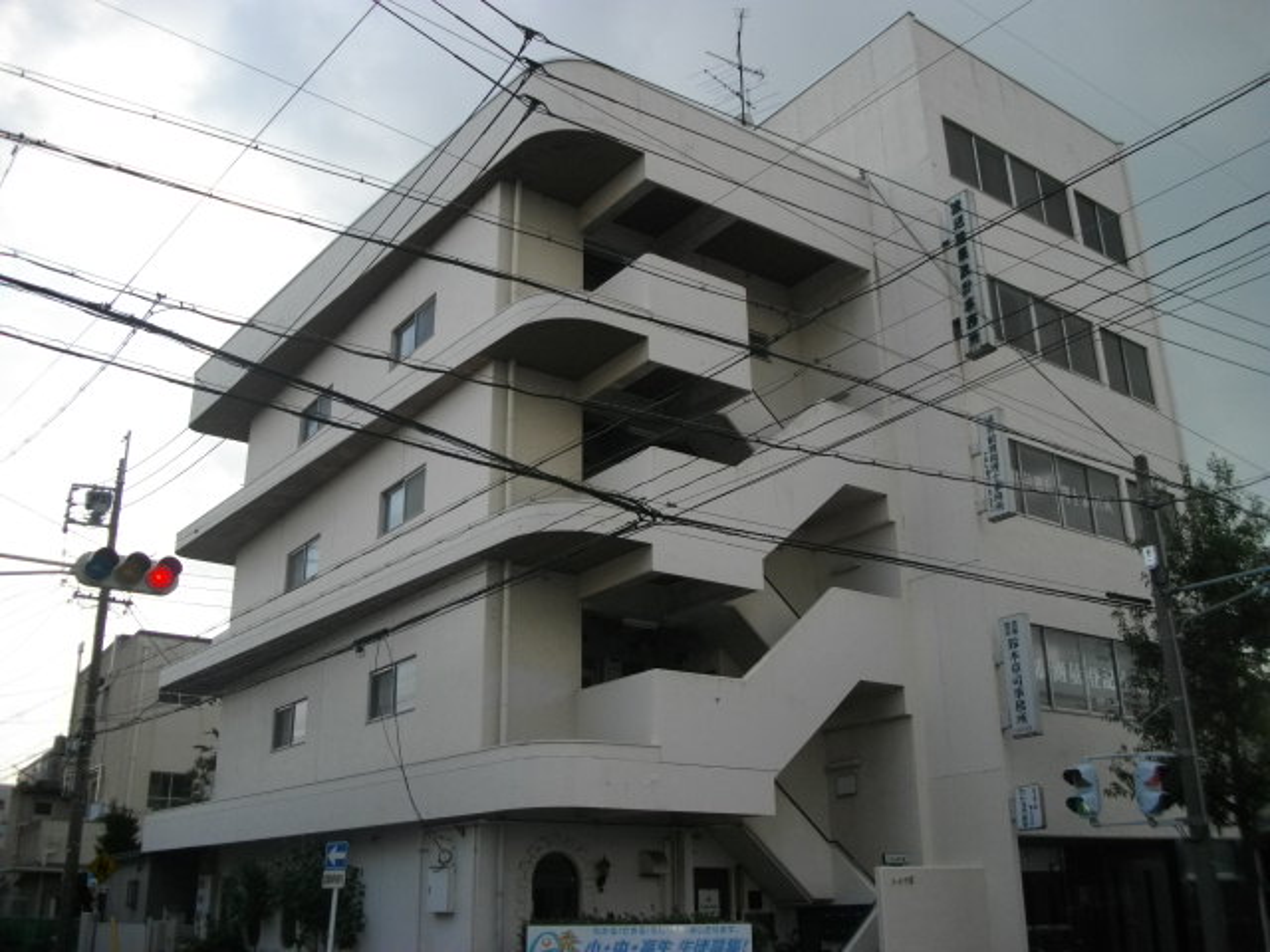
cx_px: 635
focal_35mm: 31
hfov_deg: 58.4
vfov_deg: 45.4
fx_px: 1137
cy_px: 476
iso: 100
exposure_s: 1/400
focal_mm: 5.7
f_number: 2.9
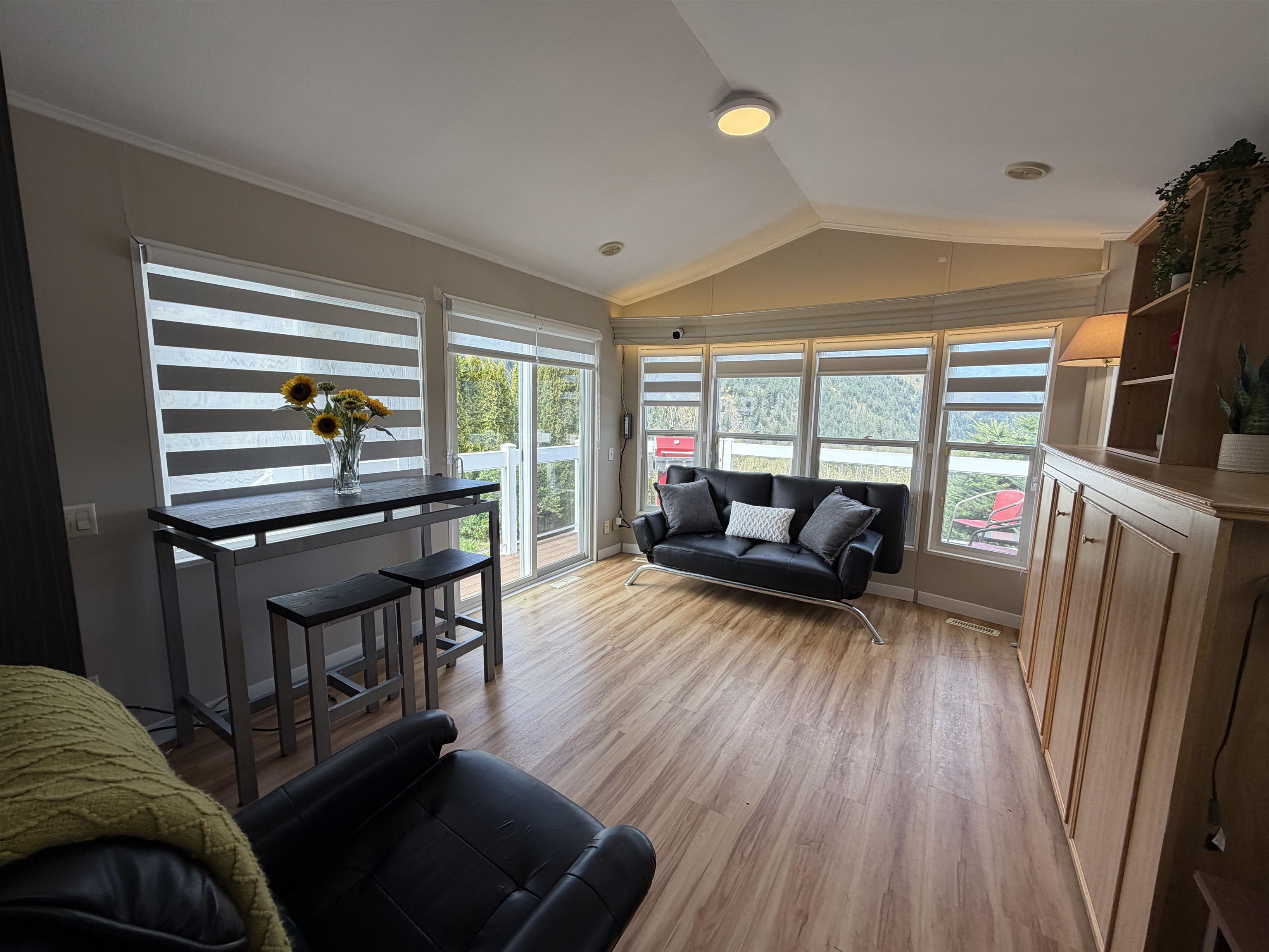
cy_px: 476
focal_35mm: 14
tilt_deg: -8.3
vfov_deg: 85.7
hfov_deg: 102.1
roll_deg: -0.4
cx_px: 634
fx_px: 513
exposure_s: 1/146
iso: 40
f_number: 2.2
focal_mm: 2.22
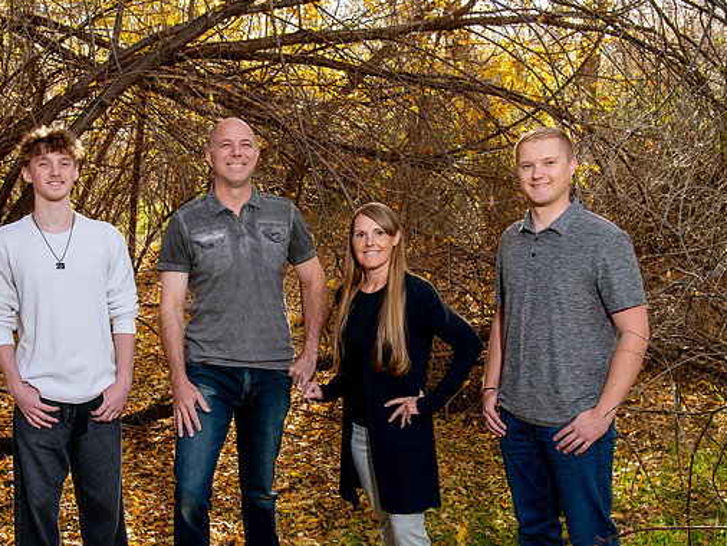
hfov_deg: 40.1
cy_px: 323
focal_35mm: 47
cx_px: 271
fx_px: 988
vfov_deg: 30.8
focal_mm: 34
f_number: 6.3
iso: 200
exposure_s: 1/125
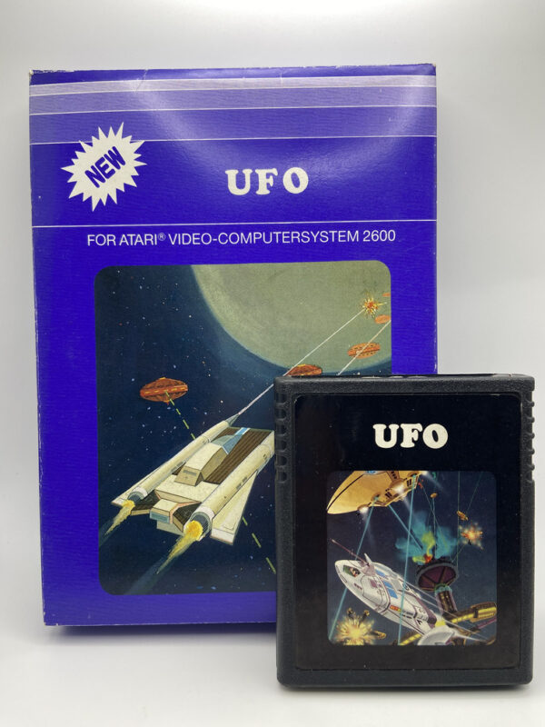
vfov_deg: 67.3
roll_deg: +2.7
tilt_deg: -19.6
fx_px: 546
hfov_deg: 53.1
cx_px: 272
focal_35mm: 26
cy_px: 364
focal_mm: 4.25
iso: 50
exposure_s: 1/120
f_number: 1.8
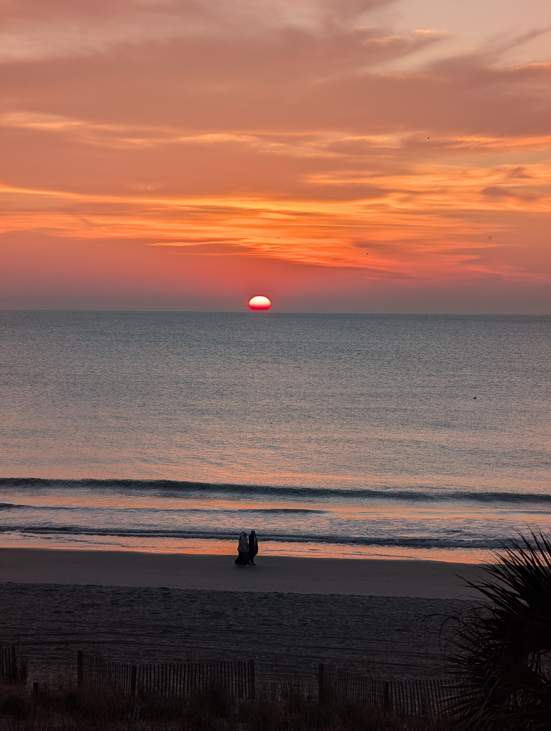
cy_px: 366
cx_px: 276
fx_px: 2329
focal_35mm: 110
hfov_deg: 13.5
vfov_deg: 17.9
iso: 49
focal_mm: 17.91
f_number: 2.8
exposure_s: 1/860
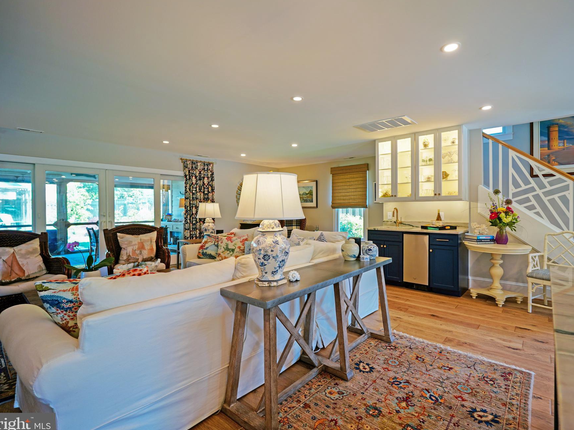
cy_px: 212
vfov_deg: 74.7
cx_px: 320
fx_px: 282
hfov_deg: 90.6
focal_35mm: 17
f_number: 2.8
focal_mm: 10
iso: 125
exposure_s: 1/30
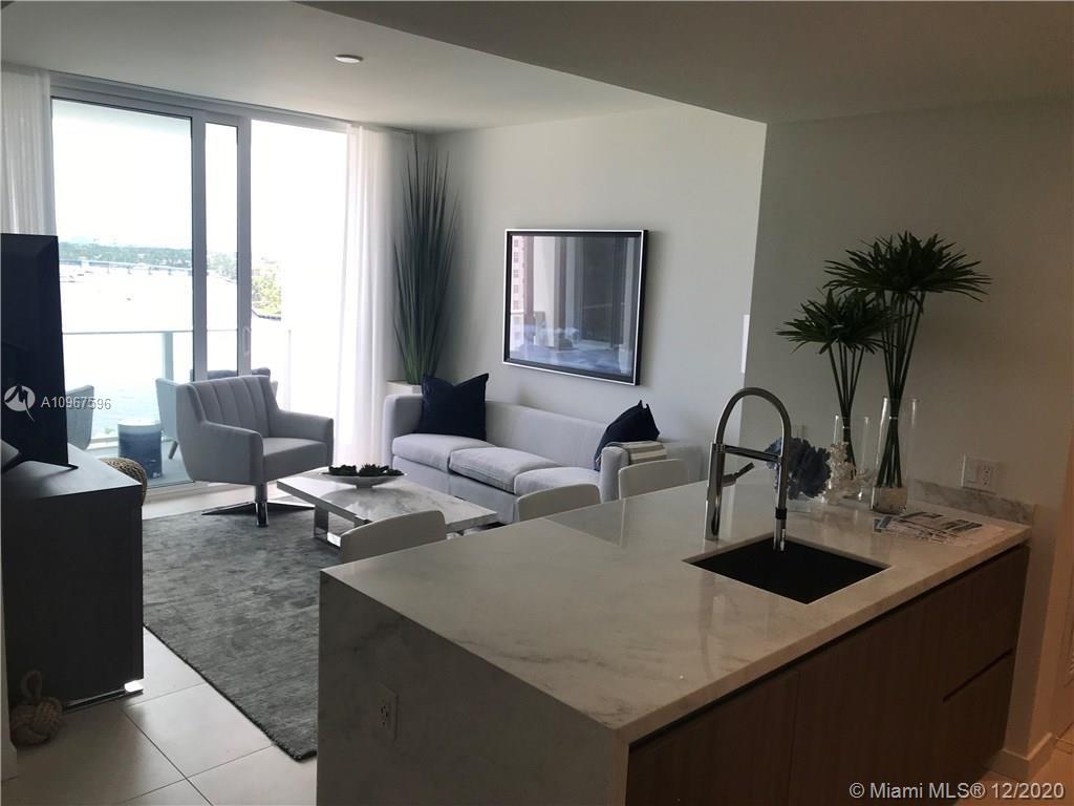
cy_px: 403
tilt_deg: -9.1
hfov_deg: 63.4
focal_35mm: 28
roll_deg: -2.1
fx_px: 869
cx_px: 537
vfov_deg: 49.7
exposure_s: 1/120
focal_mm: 3.99
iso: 20
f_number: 1.8
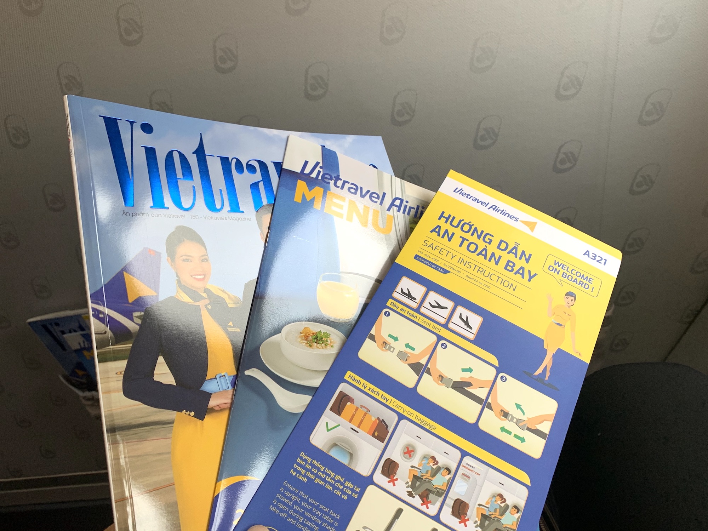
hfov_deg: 67.3
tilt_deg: -34.7
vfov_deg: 53.1
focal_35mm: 26
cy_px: 266
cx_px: 354
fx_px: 532
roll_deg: +12.3
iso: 40
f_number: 1.8
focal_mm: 4.25
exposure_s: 1/91
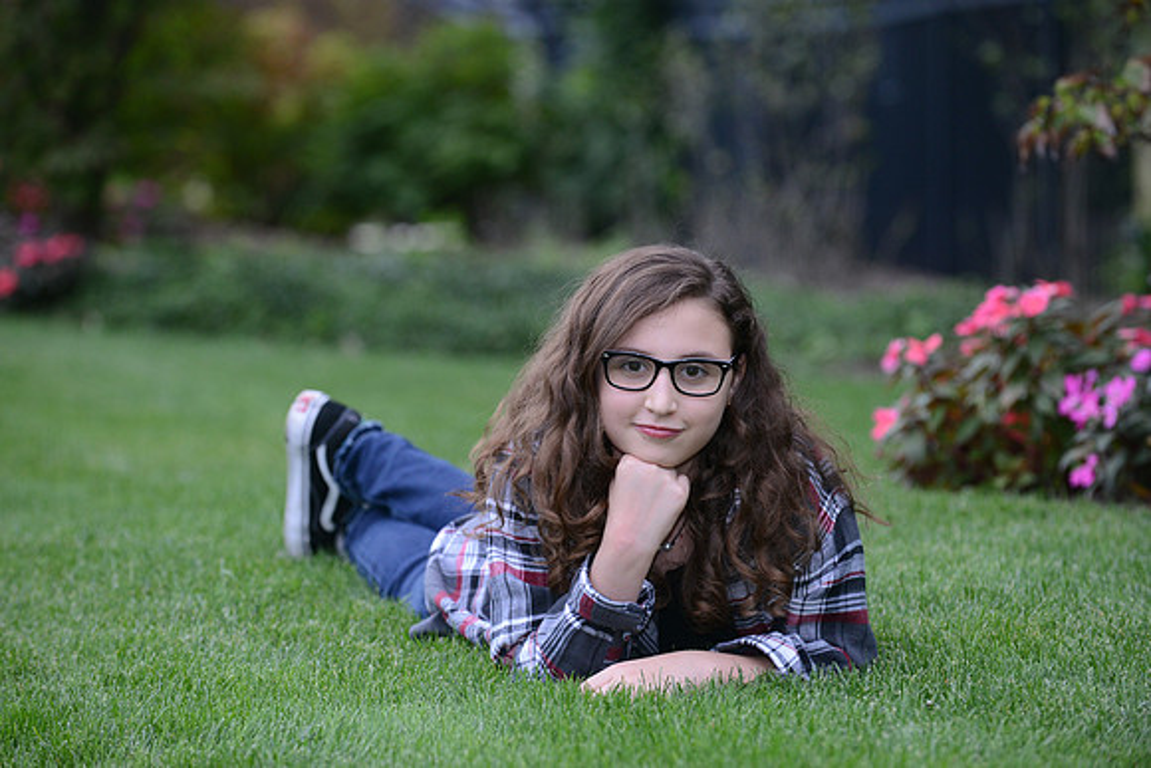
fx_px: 5117
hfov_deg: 12.8
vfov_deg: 8.6
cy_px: 384
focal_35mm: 160
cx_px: 576
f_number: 5.6
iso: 1250
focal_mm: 160
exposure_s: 1/100
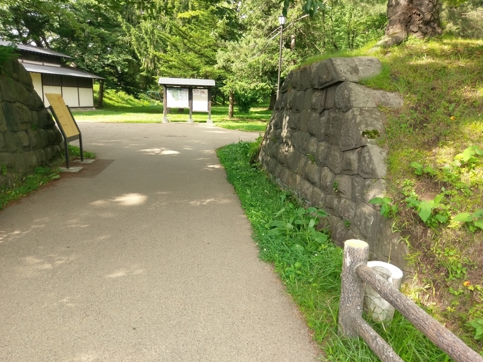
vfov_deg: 51.4
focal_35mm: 27
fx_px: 377
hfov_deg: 65.3
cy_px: 182
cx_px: 240
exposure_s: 1/268
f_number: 1.8
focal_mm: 4.58
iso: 100
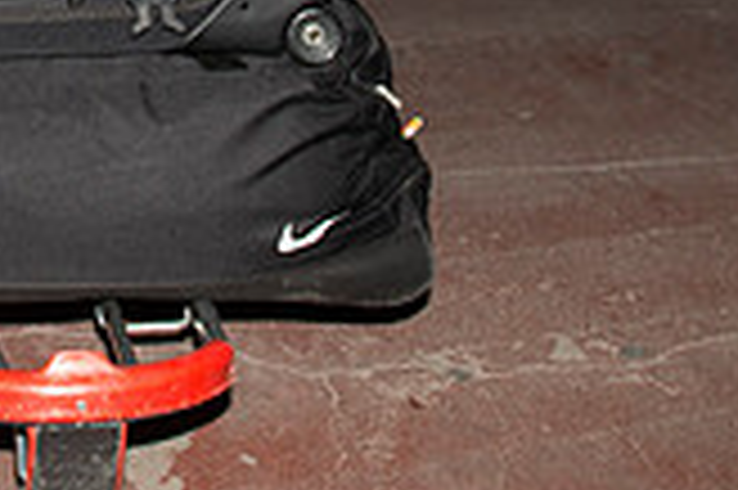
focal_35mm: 85
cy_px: -321
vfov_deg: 14.5
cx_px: -248
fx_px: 1741
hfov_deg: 21.4
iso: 250
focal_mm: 24
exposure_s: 1/125
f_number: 5.6
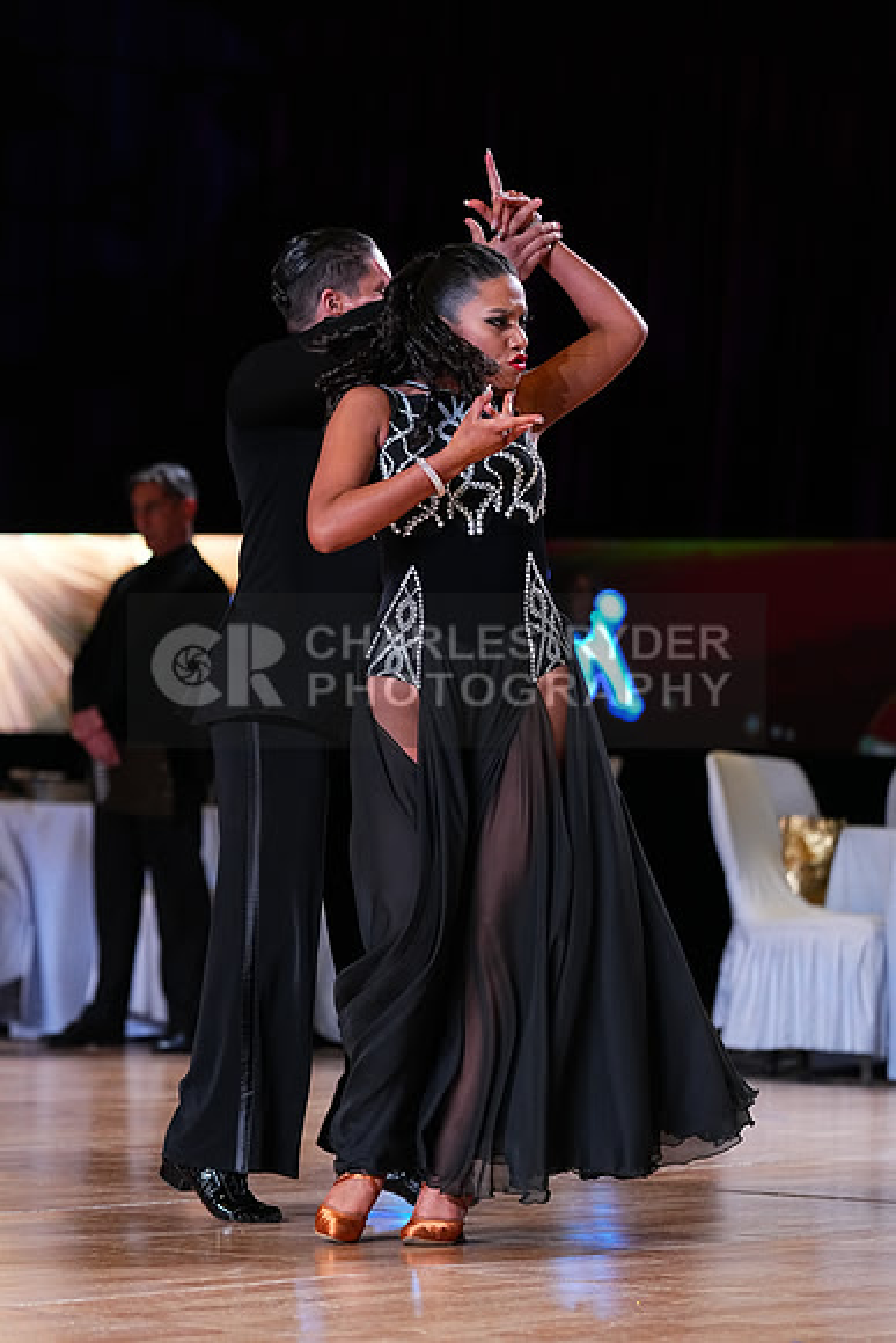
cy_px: 672
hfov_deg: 9.3
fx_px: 5522
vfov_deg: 13.9
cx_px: 448
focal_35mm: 148
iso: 3200
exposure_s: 1/500
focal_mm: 148
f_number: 4
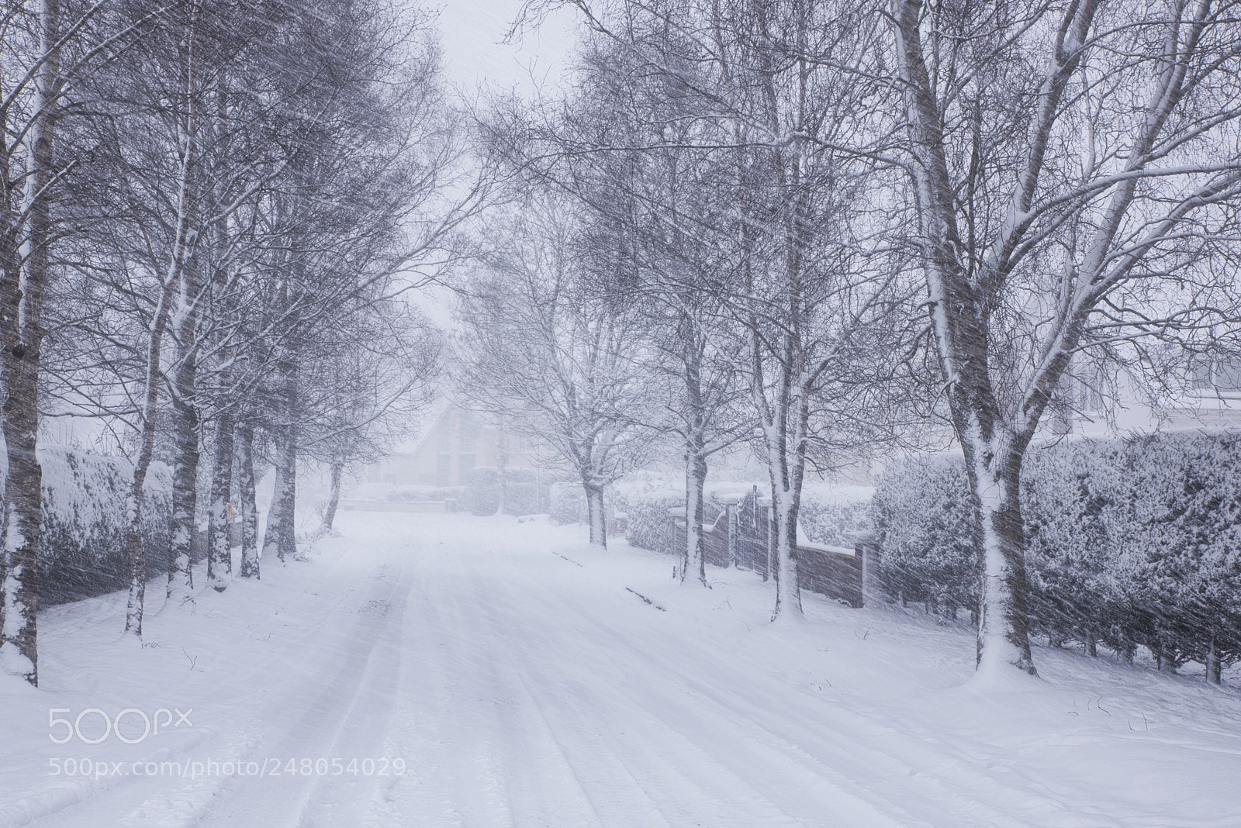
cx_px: 620
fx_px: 1655
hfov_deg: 41.1
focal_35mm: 48
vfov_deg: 28.1
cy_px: 414
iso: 64
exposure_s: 1/50
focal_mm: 48
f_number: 14
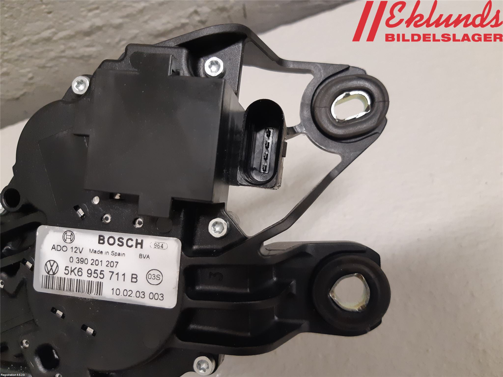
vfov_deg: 53.1
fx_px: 378
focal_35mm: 26
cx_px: 252
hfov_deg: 67.3
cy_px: 188
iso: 200
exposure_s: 1/50
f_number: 1.7
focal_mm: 3.93
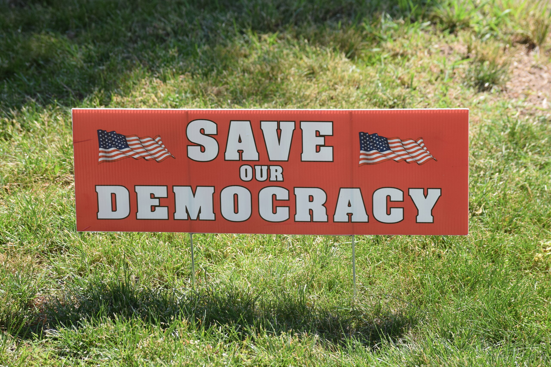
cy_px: 184
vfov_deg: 9.0
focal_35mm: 153
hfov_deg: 13.4
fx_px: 2342
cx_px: 276
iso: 220
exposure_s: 1/250
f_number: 8
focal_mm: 102
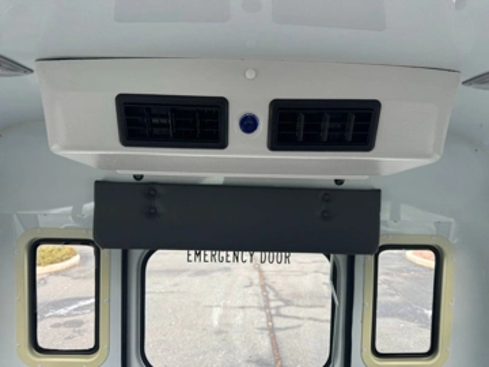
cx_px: 244
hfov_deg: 71.6
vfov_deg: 56.8
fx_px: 339
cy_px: 184
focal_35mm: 24
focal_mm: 6.76
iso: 80
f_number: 1.78
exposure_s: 1/121
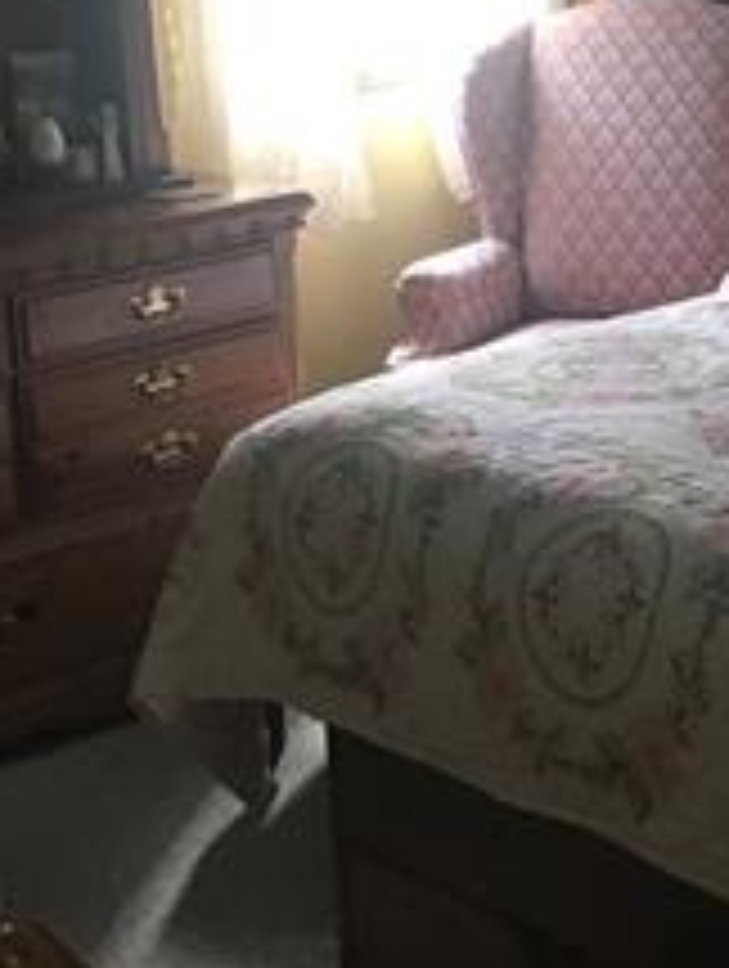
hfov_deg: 18.7
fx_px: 2184
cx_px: 634
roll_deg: +3.6
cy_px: 171
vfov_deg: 24.5
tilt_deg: -8.4
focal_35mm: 78
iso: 40
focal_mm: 3.99
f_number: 1.8
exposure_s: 1/17
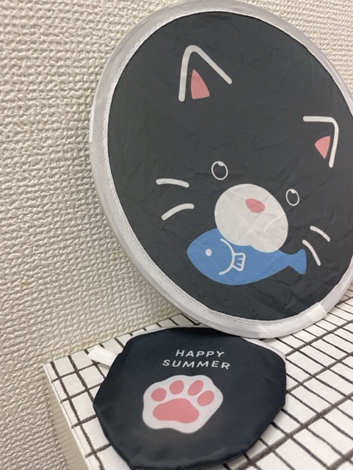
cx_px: 176
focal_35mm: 26
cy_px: 235
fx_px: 354
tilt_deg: -14.0
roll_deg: +3.7
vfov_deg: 67.3
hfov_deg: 53.1
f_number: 1.6
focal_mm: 4.2
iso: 250
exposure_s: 1/50
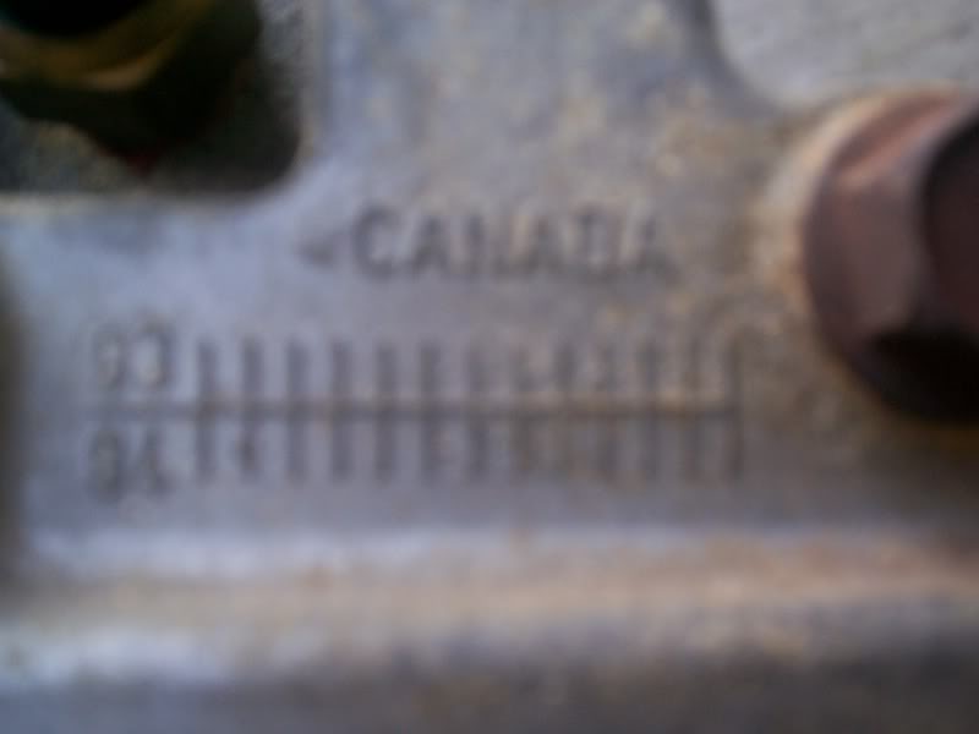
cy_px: 367
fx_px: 1018
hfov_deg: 51.4
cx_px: 490
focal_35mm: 36
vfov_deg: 39.7
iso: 140
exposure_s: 1/48.3
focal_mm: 5.9
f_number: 4.5
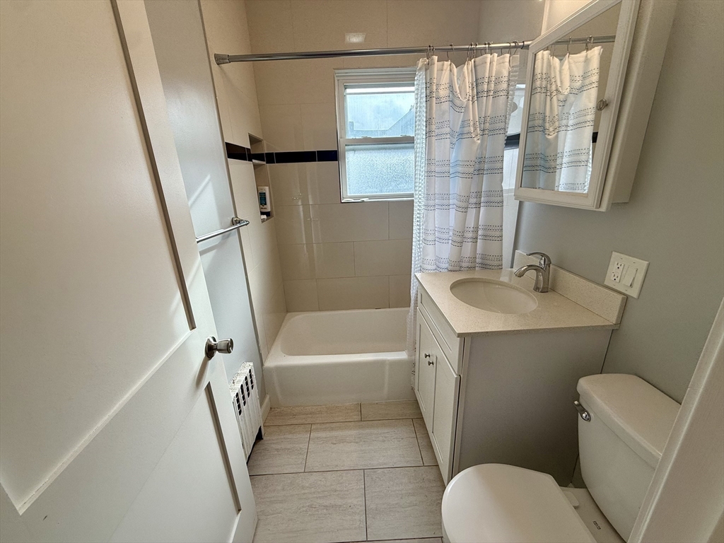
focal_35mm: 14
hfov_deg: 102.1
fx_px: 293
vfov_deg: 85.7
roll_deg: +2.2
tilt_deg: -17.7
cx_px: 362
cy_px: 272
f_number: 2.2
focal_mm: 2.22
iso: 64
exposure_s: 1/144
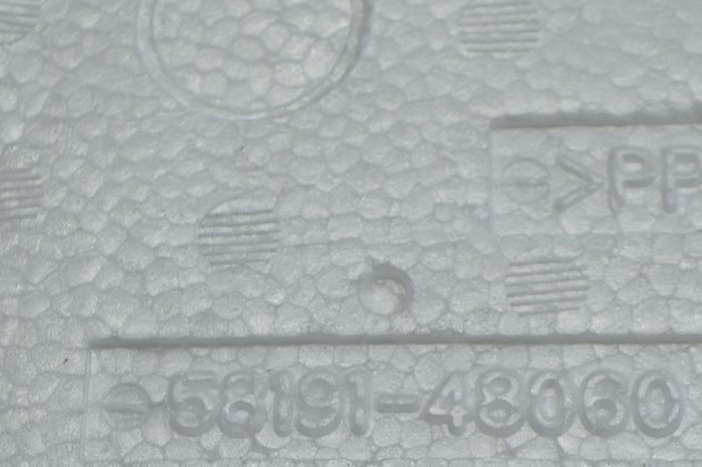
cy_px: 320
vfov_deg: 10.9
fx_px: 2456
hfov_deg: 16.3
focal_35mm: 126
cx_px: 417
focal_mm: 52
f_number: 7.1
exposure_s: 1/50
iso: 400
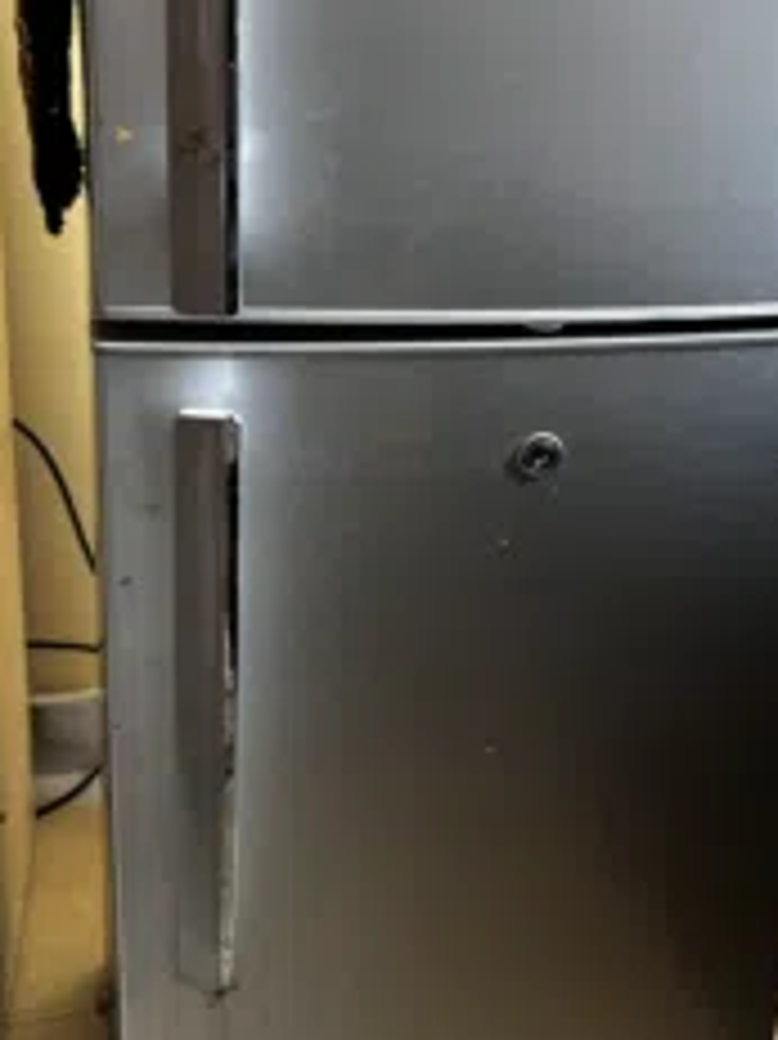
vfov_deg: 41.9
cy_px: 414
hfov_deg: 32.0
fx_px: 1350
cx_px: 495
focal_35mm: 45
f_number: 1.5
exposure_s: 1/60
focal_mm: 5.7
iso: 250
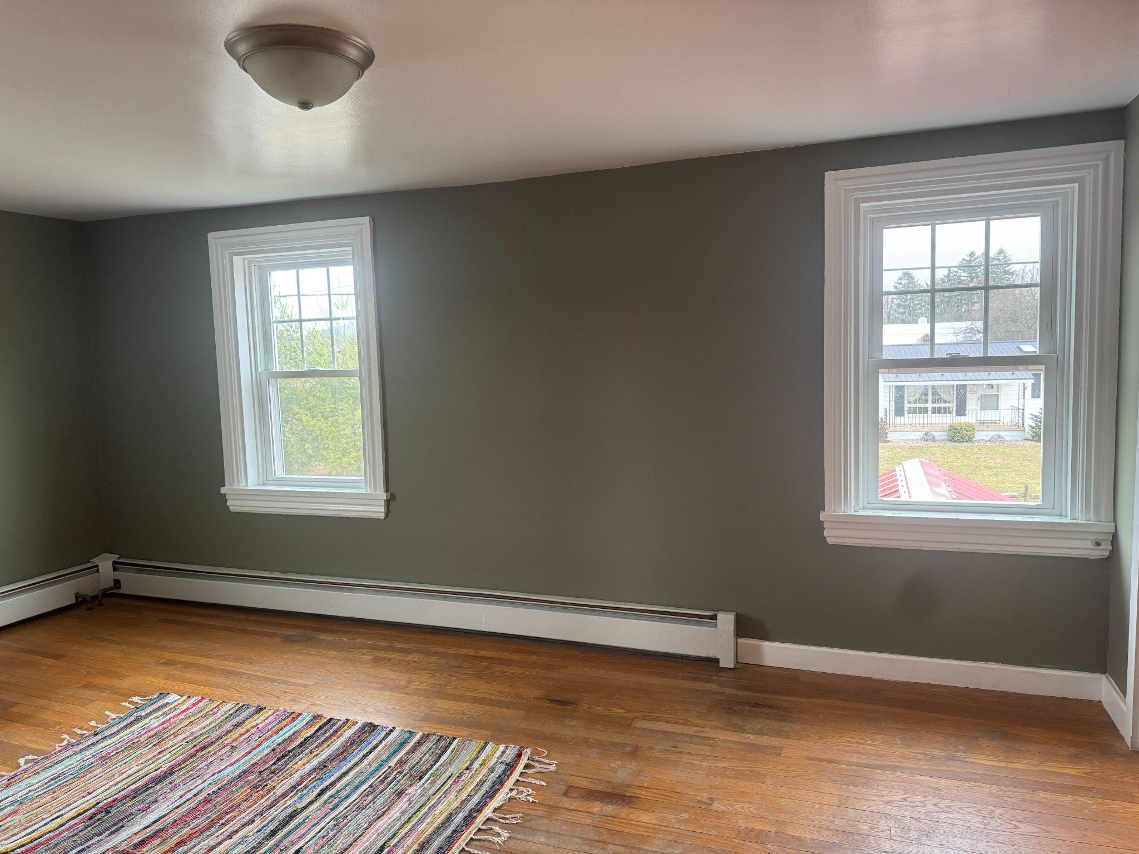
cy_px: 427
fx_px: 790
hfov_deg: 71.6
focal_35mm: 24
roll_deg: +1.3
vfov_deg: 56.8
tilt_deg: -5.3
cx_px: 570
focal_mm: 6.76
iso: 125
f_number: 1.78
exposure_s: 1/121
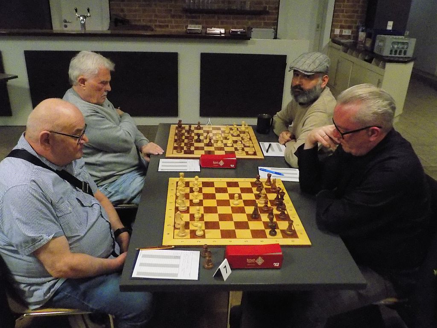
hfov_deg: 60.0
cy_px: 164
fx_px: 379
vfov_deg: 46.8
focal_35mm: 30
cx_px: 218
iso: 1600
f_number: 3.3
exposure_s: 1/100
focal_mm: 5.3
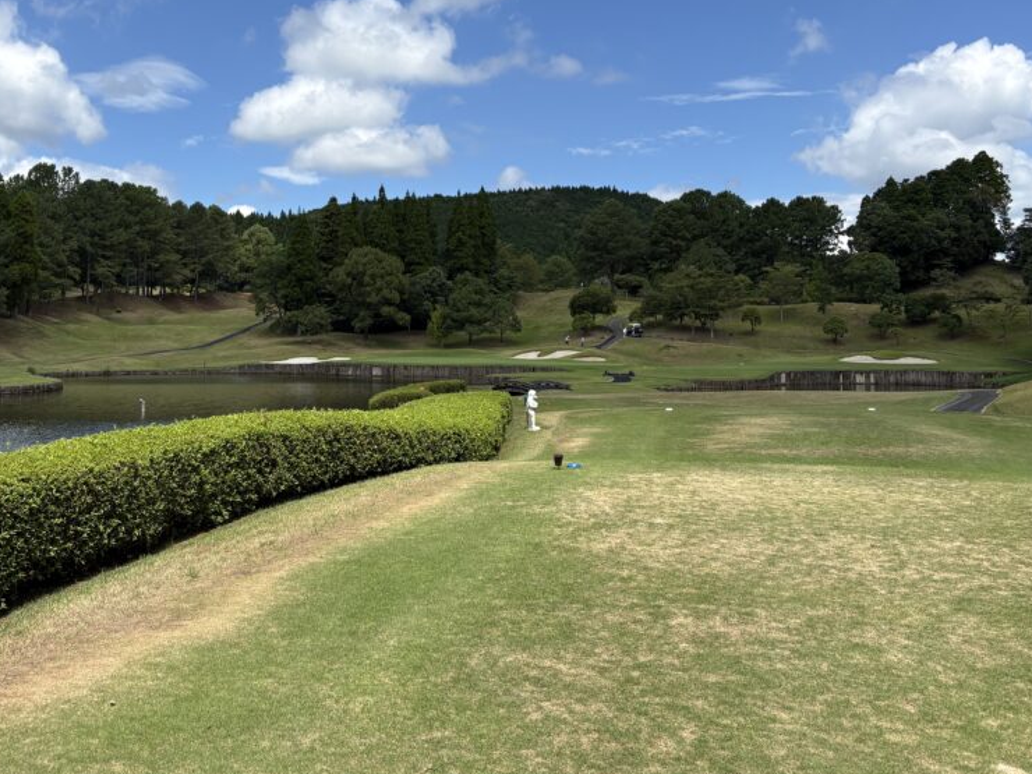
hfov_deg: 50.8
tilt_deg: +4.2
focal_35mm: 36
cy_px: 282
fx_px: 1073
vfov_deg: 39.3
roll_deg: +0.4
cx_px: 389
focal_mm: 5.96
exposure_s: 1/3623
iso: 50
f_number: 1.6
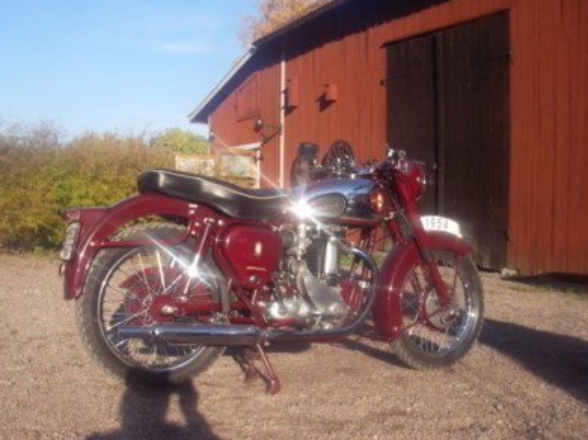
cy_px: 220
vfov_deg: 36.8
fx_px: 662
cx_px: 291
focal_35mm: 39
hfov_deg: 47.9
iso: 100
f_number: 6.6
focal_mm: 6.3
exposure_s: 1/250
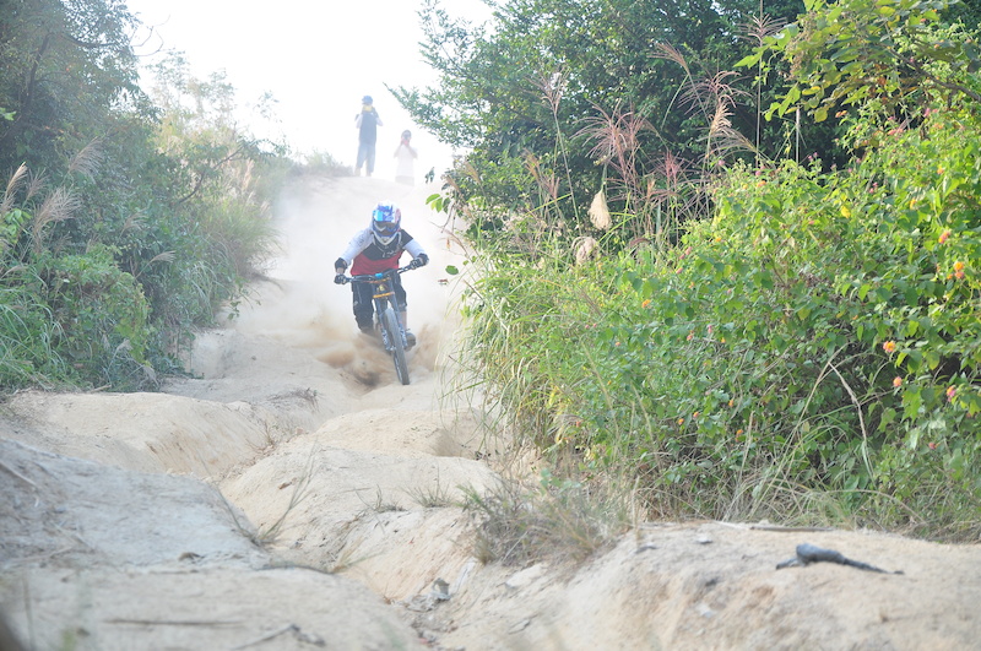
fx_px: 3265
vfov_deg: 11.4
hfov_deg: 17.1
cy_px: 326
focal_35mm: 120
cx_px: 490
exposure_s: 1/250
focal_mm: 80
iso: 400
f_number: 5.3
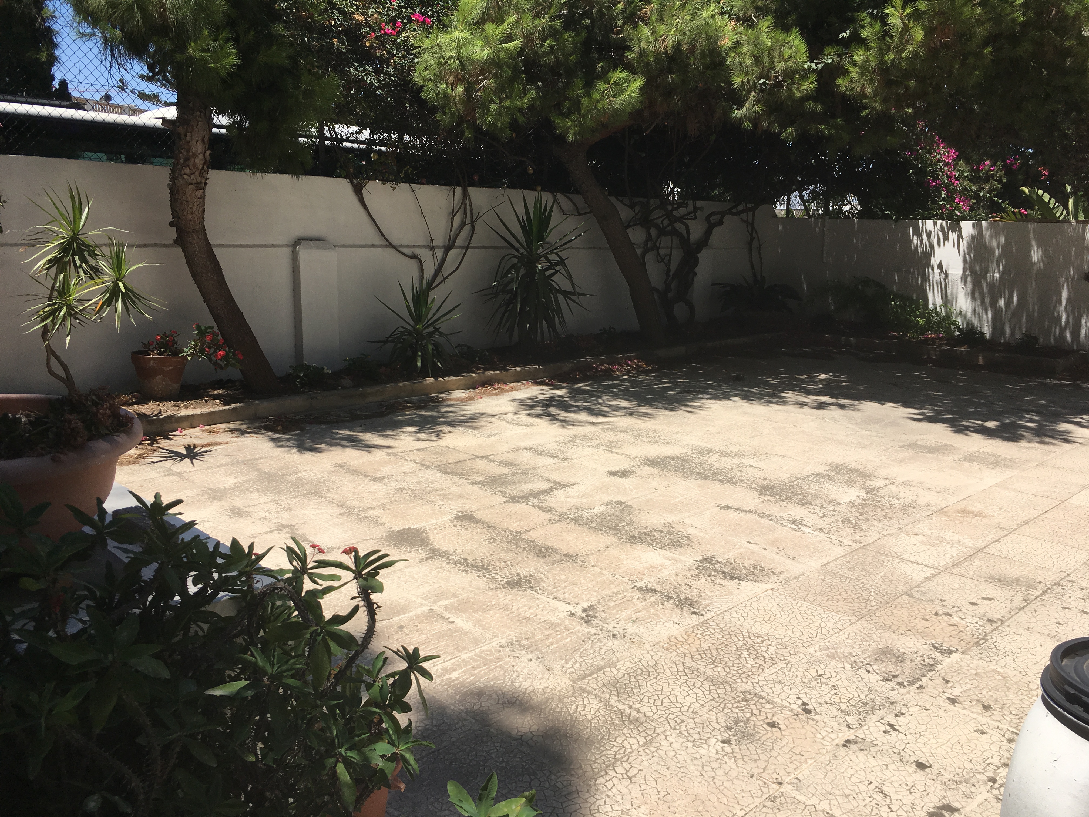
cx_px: 544
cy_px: 408
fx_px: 912
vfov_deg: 48.2
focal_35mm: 29
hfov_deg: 61.7
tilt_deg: -11.2
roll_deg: -0.8
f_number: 2.2
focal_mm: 4.15
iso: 25
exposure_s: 1/2137
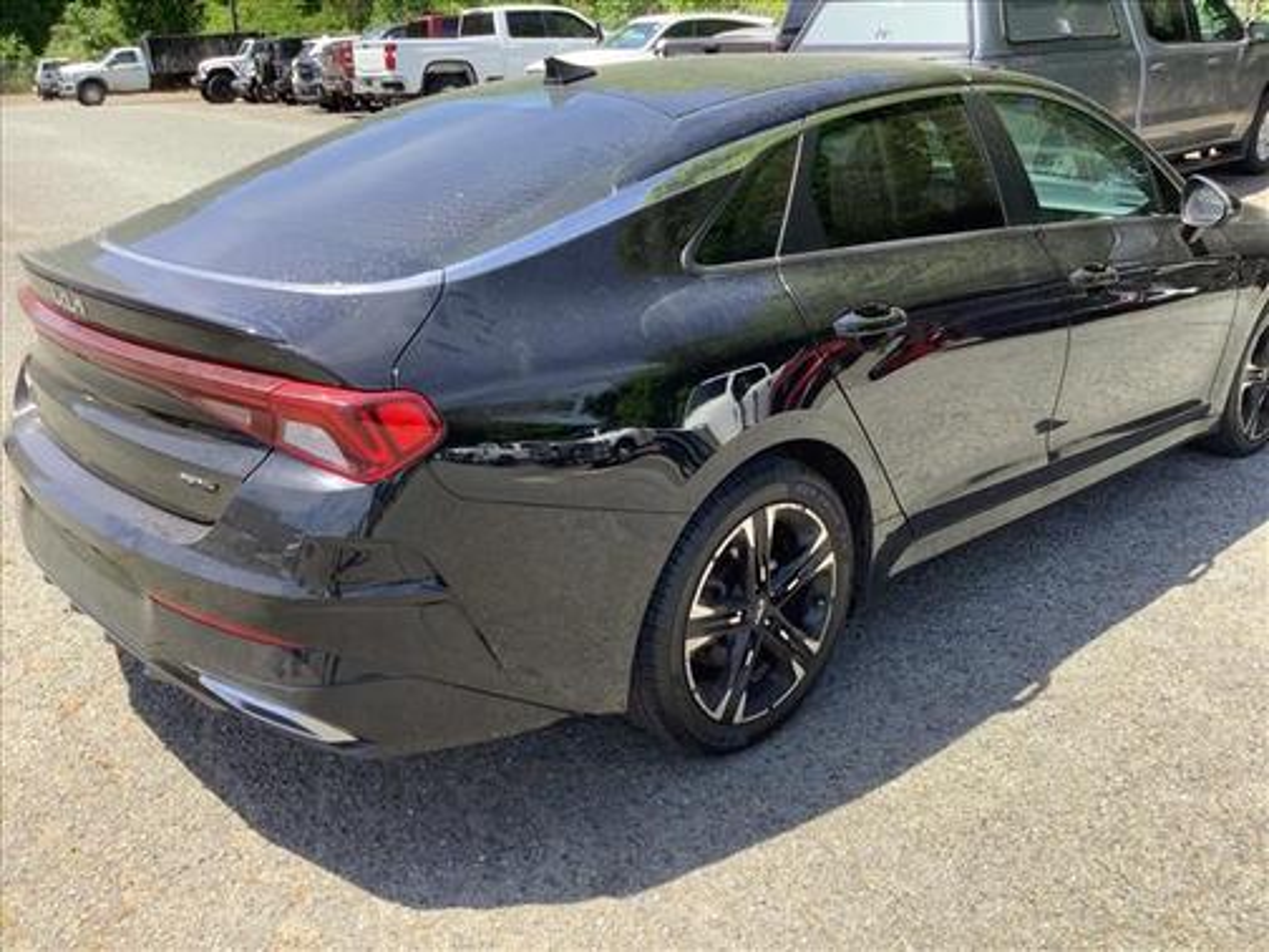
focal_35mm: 31
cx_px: 634
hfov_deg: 58.4
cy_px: 476
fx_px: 1136
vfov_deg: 45.4
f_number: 2.4
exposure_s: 1/246
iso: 25
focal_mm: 3.3
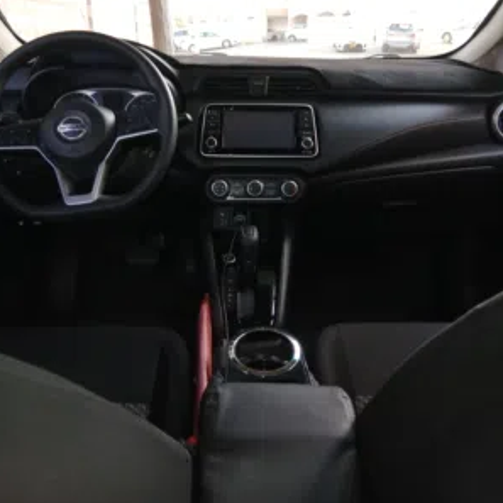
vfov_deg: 51.9
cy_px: 185
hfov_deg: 52.5
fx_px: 510
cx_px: 251
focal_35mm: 31
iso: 50
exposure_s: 1/50
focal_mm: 3.98
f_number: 1.8
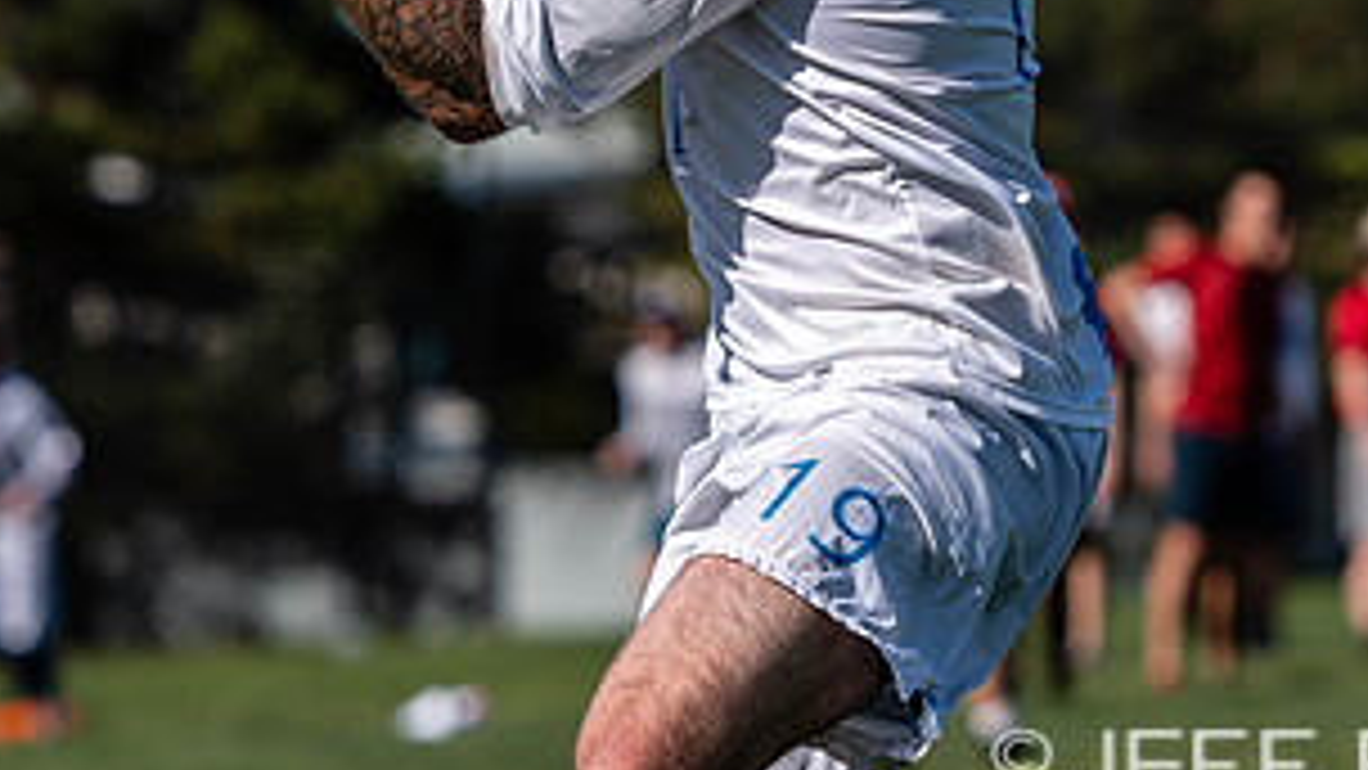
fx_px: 15235
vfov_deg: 2.9
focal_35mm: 420
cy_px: 79
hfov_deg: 5.1
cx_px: 693
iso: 100
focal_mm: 140
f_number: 4
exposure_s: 1/2000
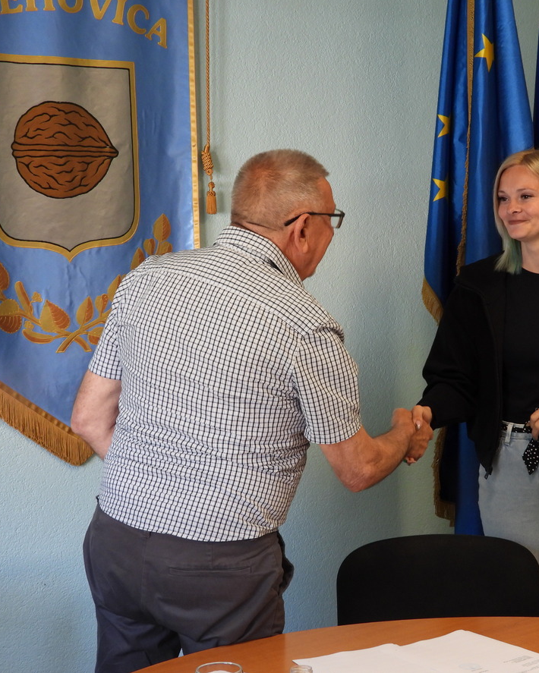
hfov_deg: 23.0
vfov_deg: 28.7
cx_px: 371
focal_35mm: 66
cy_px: 332
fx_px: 1316
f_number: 3.2
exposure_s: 1/30
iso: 220
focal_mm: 9
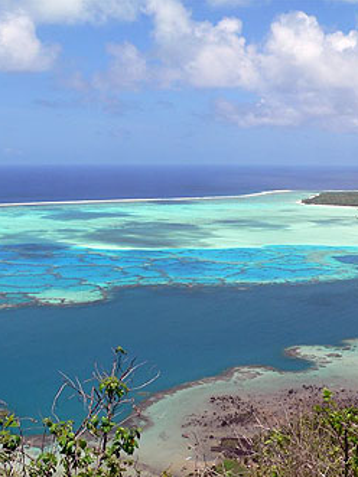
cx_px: 159
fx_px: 676
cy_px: 242
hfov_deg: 29.6
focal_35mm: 49
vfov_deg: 38.9
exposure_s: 1/500
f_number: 5.6
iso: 80
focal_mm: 6
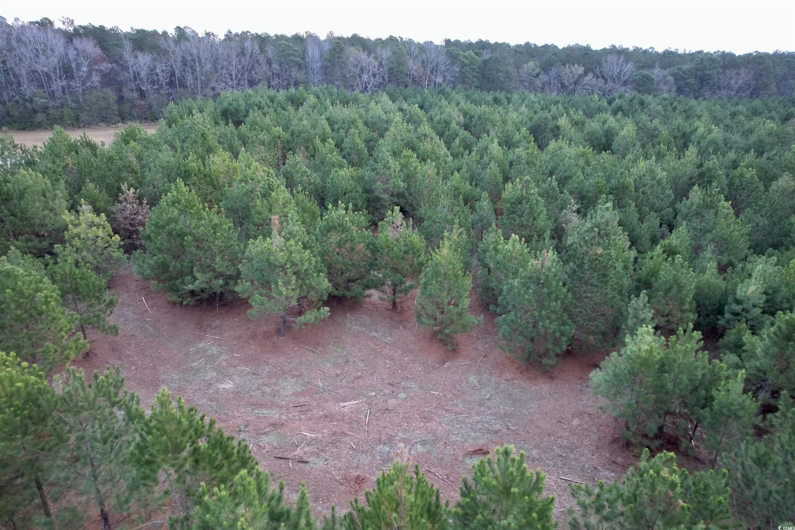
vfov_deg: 57.2
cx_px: 398
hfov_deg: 78.6
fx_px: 486
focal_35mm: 22
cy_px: 265
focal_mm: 8.38
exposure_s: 1/500
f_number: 2.8
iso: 850
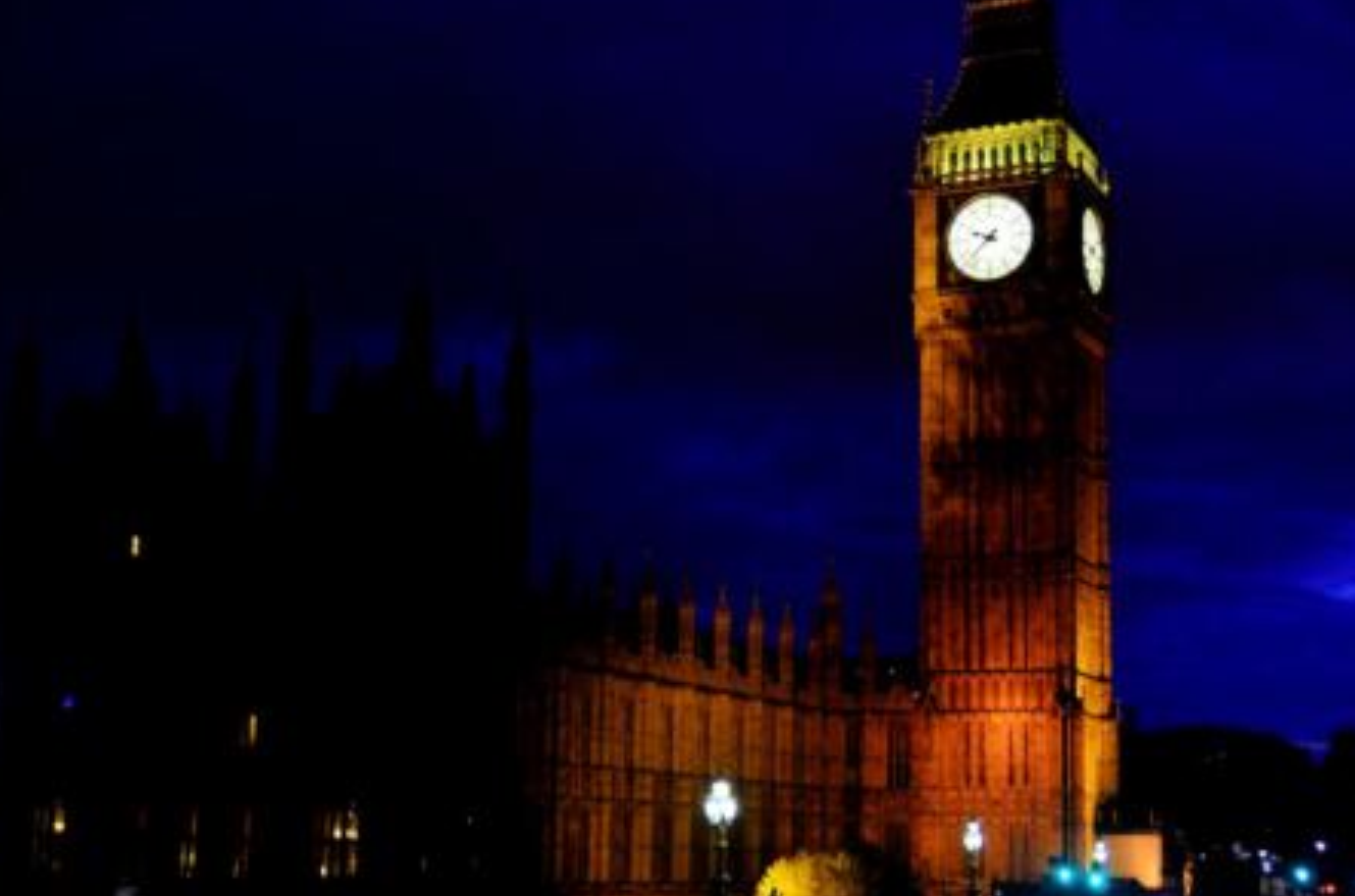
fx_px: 1952
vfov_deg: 25.8
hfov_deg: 38.3
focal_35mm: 52
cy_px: 472
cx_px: 688
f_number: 3.8
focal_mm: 24
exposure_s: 1/8
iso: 400
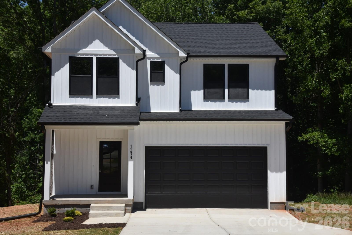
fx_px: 450
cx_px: 176
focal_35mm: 46
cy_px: 118
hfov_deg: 42.7
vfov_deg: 29.3
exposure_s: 1/640
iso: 640
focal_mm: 46
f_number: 13
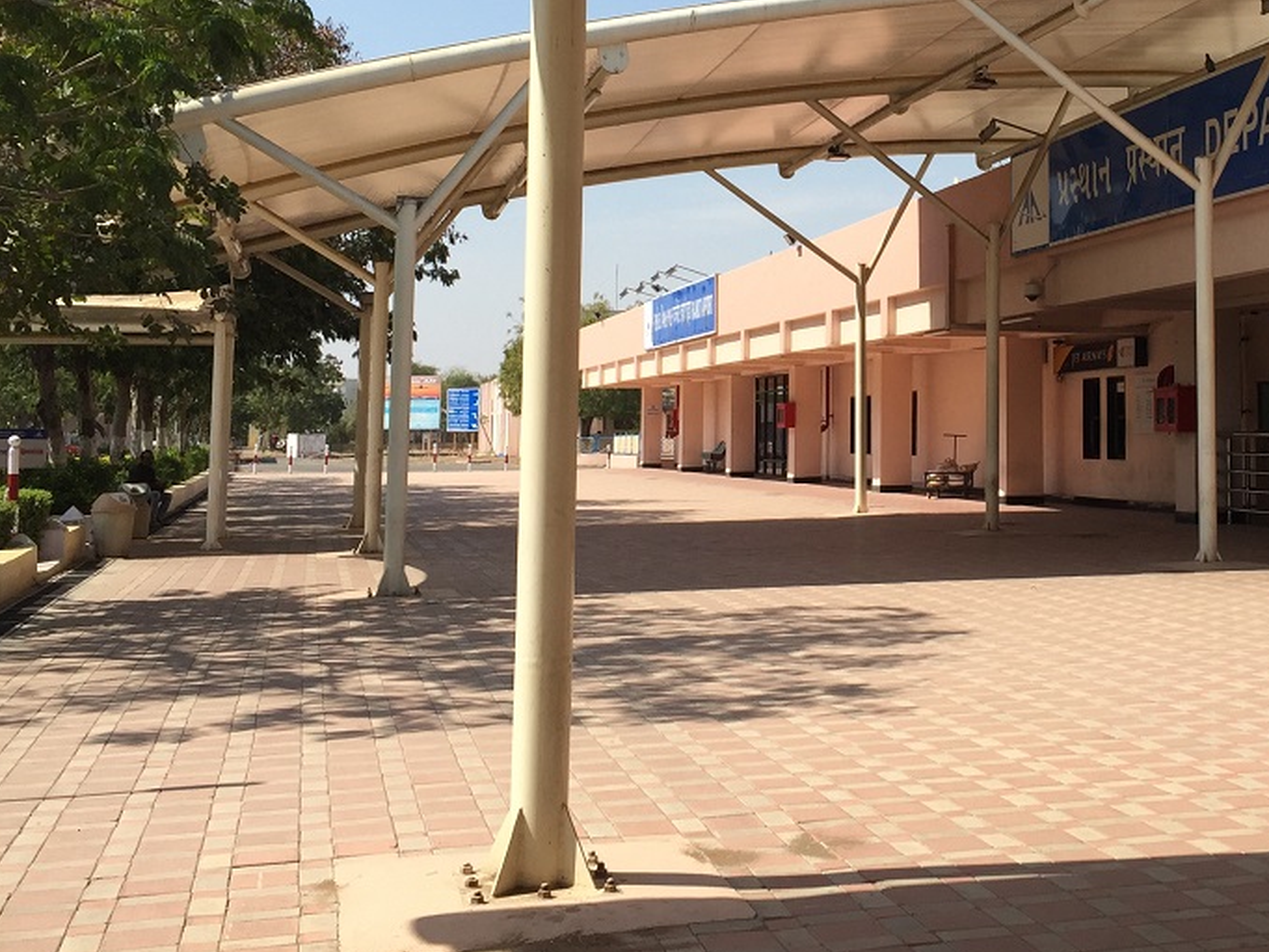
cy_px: 238
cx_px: 895
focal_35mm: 51
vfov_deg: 28.2
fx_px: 1870
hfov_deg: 36.9
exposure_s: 1/1582
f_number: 2.2
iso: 32
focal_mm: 4.15
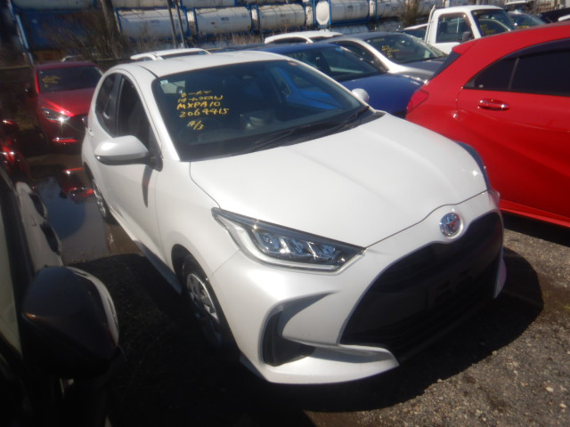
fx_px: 395
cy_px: 214
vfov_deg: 56.8
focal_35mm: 24
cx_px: 285
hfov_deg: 71.6
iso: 125
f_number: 2.8
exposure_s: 1/800
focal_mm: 4.3
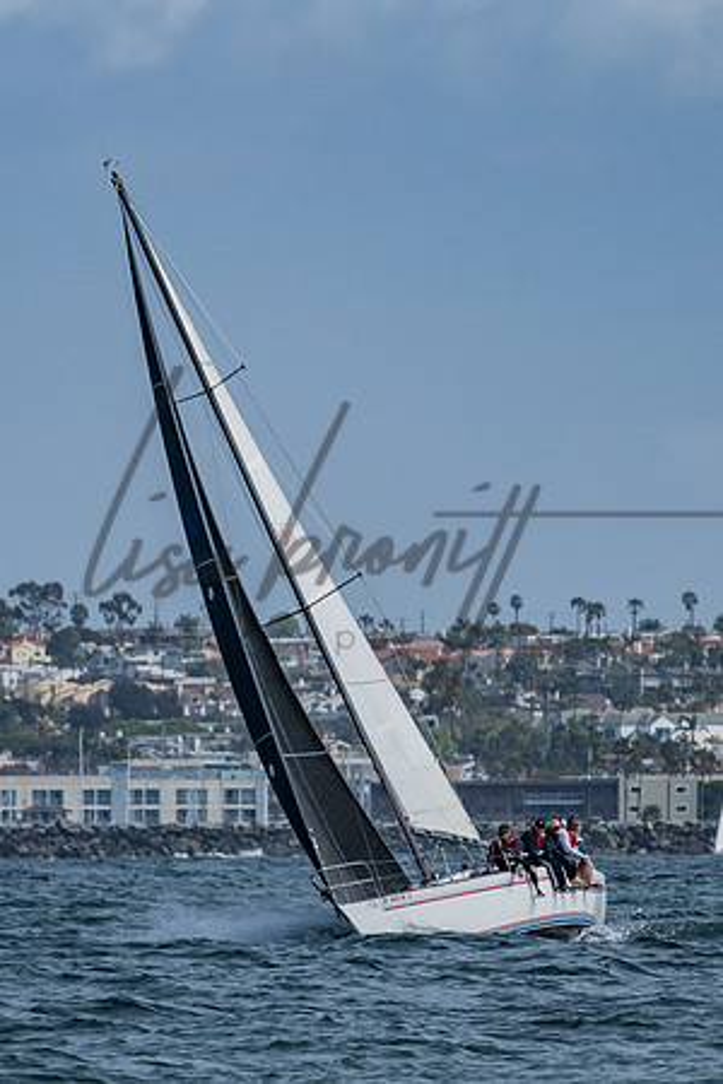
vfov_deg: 3.9
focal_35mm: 532
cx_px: 329
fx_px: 16024
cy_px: 500
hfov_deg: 2.6
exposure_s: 1/2000
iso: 200
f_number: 6.3
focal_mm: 200
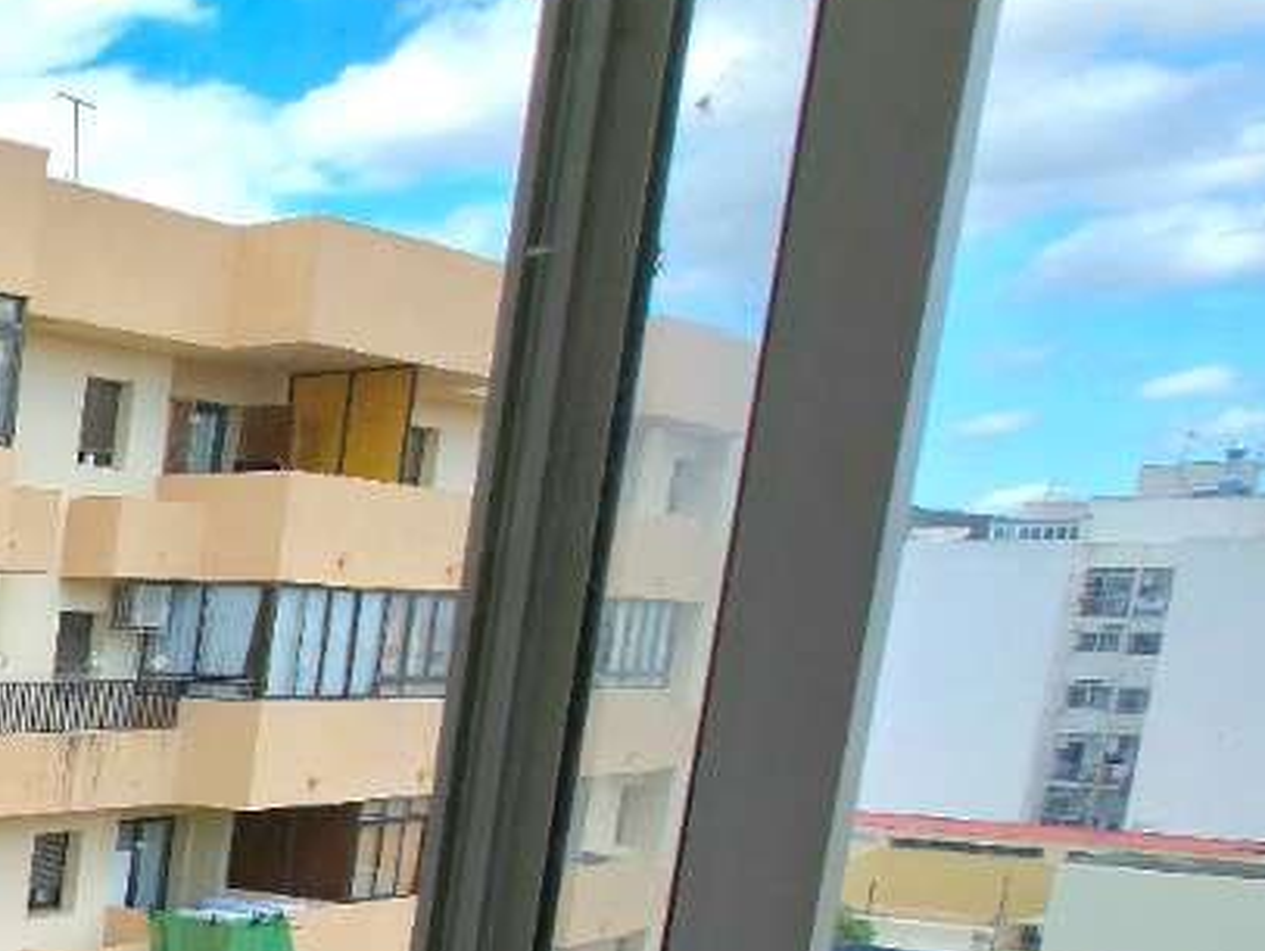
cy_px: 909
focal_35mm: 48
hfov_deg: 22.5
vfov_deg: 28.7
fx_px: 1755
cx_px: -1006
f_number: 1.9
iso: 20
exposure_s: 1/588
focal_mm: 2.2
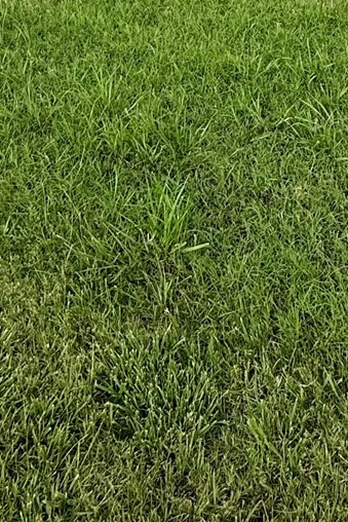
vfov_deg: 29.4
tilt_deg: -6.1
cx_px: 281
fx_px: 797
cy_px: -151
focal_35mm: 55
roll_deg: -1.0
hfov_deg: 24.2
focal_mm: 2.22
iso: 50
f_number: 2.2
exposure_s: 1/349
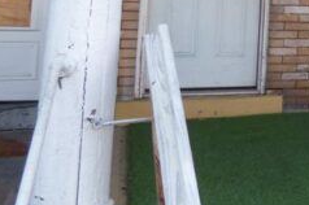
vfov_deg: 18.7
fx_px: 600
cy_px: -17
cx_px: 491
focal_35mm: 70
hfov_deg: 22.4
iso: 100
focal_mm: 3.58
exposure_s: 1/320
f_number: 2.8
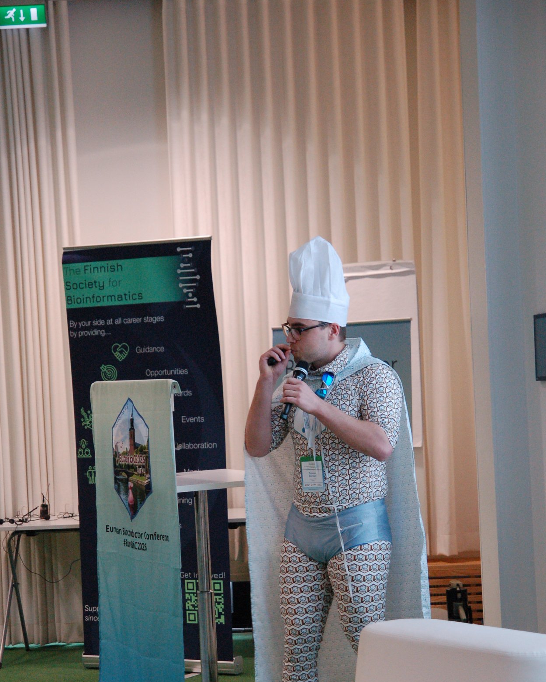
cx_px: 270
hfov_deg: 17.1
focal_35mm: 90
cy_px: 404
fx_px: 1818
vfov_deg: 21.2
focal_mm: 50
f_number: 3.5
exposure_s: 1/125
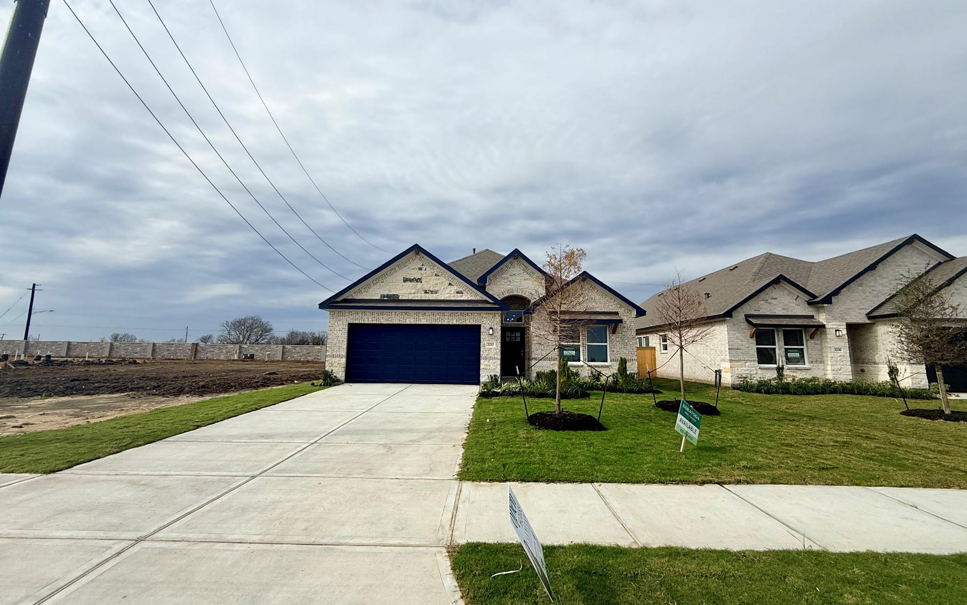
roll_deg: -0.6
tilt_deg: +8.9
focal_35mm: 15
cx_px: 483
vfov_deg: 74.8
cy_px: 295
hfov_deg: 101.5
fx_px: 395
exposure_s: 1/3891
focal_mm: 2.22
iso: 50
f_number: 2.2
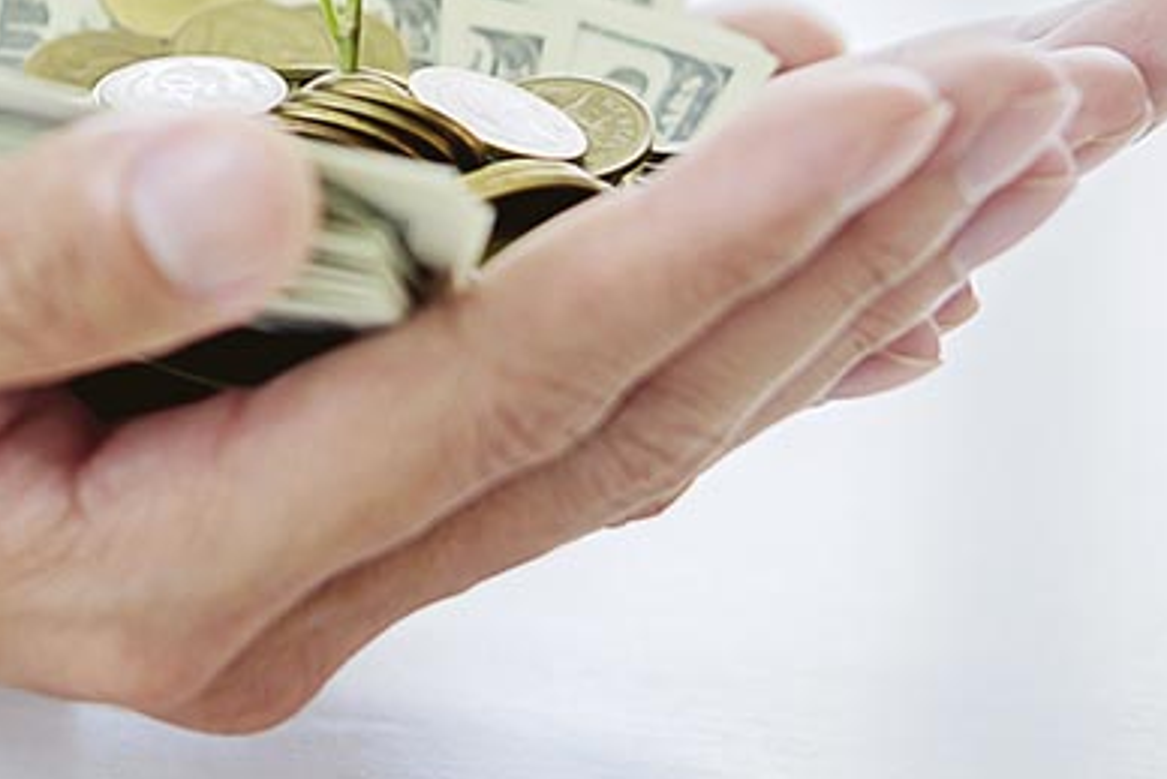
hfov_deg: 16.3
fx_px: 3989
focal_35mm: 123
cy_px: 27
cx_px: 30
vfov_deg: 11.1
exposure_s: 1/125
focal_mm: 35
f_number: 2.8
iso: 200
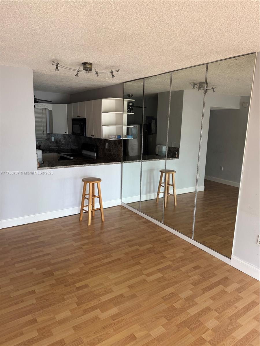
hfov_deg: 56.8
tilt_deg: -10.1
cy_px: 173
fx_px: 240
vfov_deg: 71.6
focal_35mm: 24
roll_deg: -1.6
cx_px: 130
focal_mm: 6.76
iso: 200
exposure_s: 1/121
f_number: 1.78
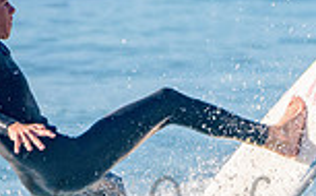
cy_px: 164
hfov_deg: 0.9
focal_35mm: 2367
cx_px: 191
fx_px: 20347
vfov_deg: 0.6
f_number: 5.6
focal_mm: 500
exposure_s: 1/2000
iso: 320
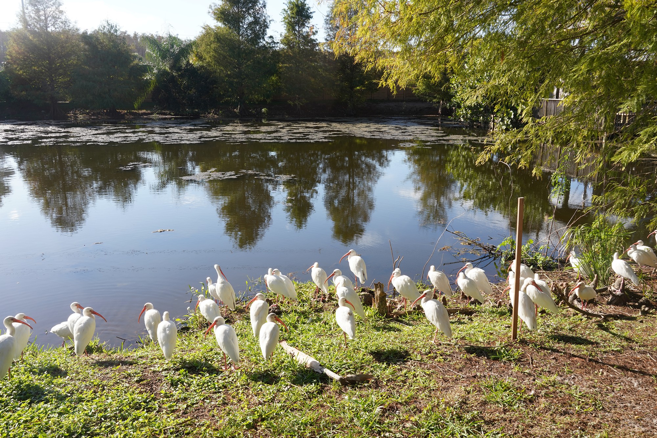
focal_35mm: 28
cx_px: 328
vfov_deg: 46.4
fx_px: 511
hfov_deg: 65.5
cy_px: 219
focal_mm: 28
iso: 250
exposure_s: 1/100
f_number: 14
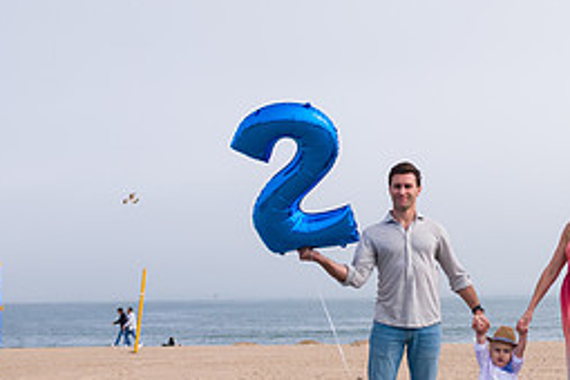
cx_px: 545
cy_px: 98
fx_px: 1251
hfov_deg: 24.7
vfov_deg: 17.2
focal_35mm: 79
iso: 200
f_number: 5
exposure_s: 1/2000
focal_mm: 32
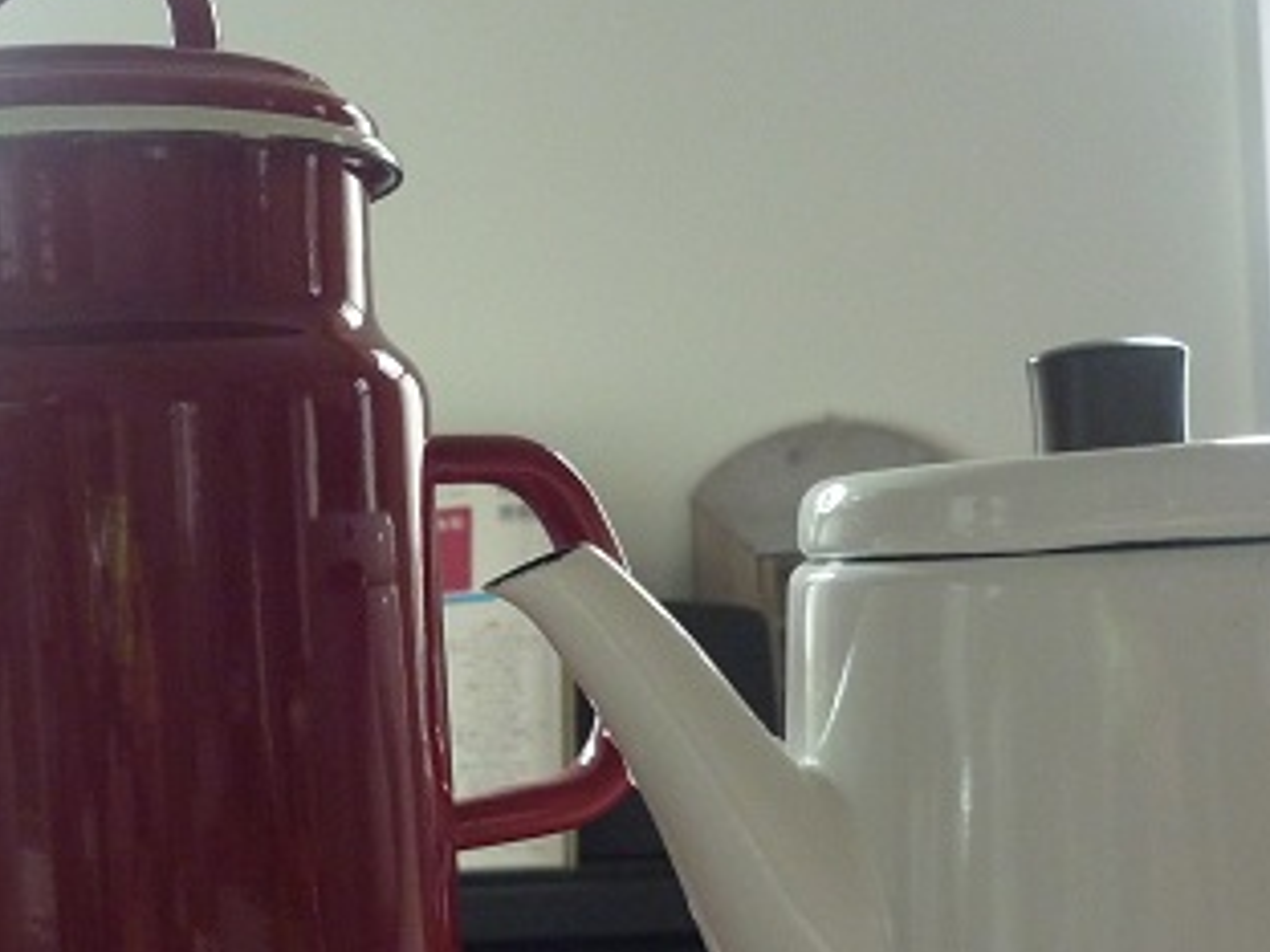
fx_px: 2128
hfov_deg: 33.2
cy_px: 649
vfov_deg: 25.1
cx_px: 525
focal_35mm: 58
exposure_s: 1/25
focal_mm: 5.5
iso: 400
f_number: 2.8
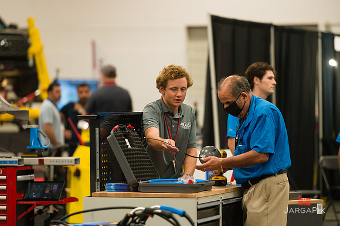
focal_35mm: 200
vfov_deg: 6.9
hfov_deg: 10.3
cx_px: 170
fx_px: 1888
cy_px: 113
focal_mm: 200
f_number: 3.2
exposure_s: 1/250
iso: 1600
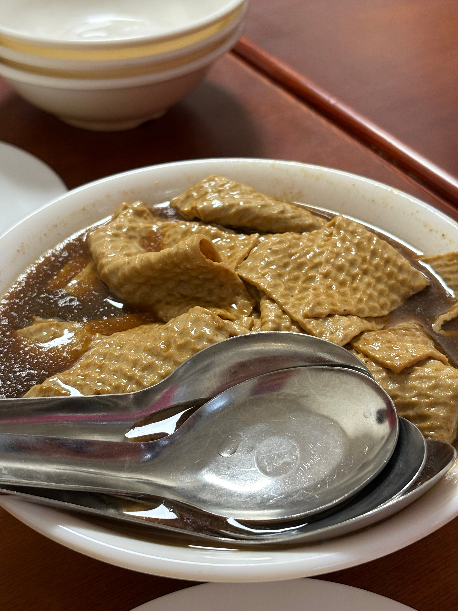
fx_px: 917
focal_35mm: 52
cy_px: 306
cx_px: 229
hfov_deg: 28.0
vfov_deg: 36.8
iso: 160
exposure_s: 1/45
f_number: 1.6
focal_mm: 5.96
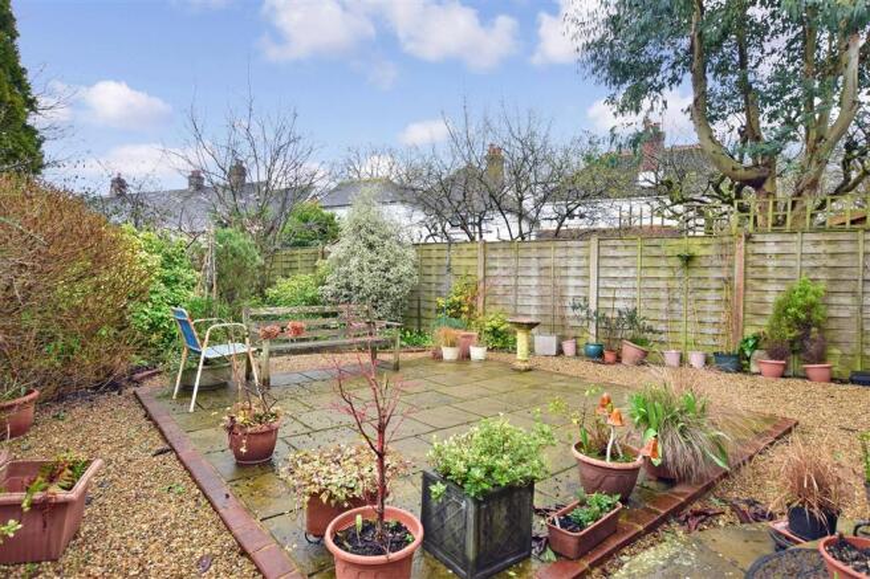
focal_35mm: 18
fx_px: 435
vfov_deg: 67.4
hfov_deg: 90.0
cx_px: 435
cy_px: 290
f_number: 13
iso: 250
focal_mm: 12
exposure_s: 1/6
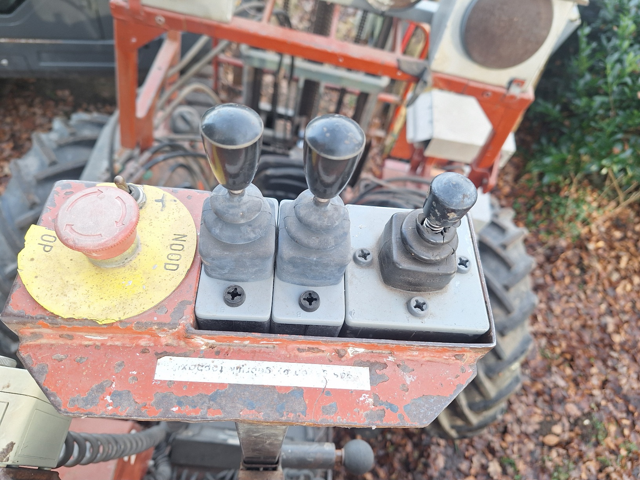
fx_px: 425
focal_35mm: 23
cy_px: 240
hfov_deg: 73.9
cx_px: 320
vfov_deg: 58.9
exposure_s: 1/100
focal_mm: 5.54
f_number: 1.8
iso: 50
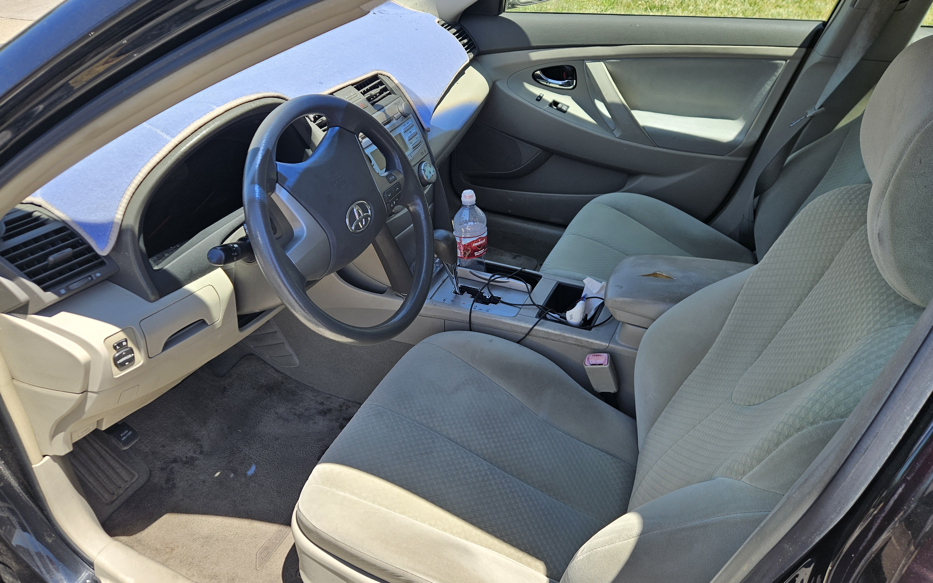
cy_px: 293
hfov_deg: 70.4
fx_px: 661
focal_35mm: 26
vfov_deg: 47.6
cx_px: 459
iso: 25
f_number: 1.8
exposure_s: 1/479
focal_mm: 5.4
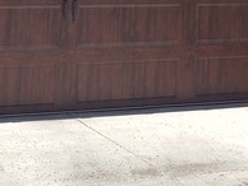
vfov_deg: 10.2
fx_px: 983
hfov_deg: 13.9
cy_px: -157
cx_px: 303
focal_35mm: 137
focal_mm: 4.3
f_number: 2.4
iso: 50
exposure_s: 1/1136
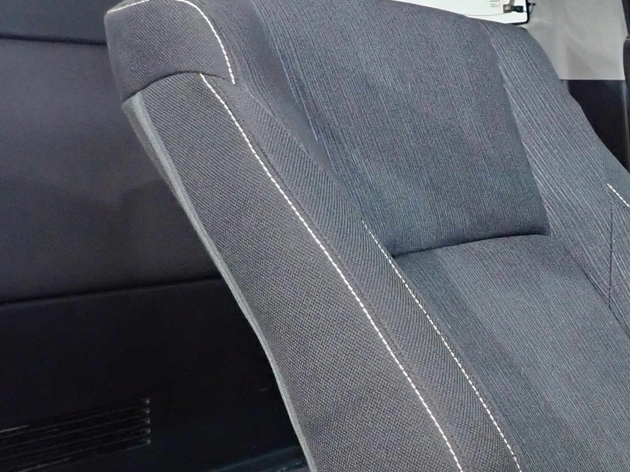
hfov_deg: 24.6
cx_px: 791
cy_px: 297
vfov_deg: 21.0
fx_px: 1274
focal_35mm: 70
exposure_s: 1/30
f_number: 2
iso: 640
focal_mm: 4.5
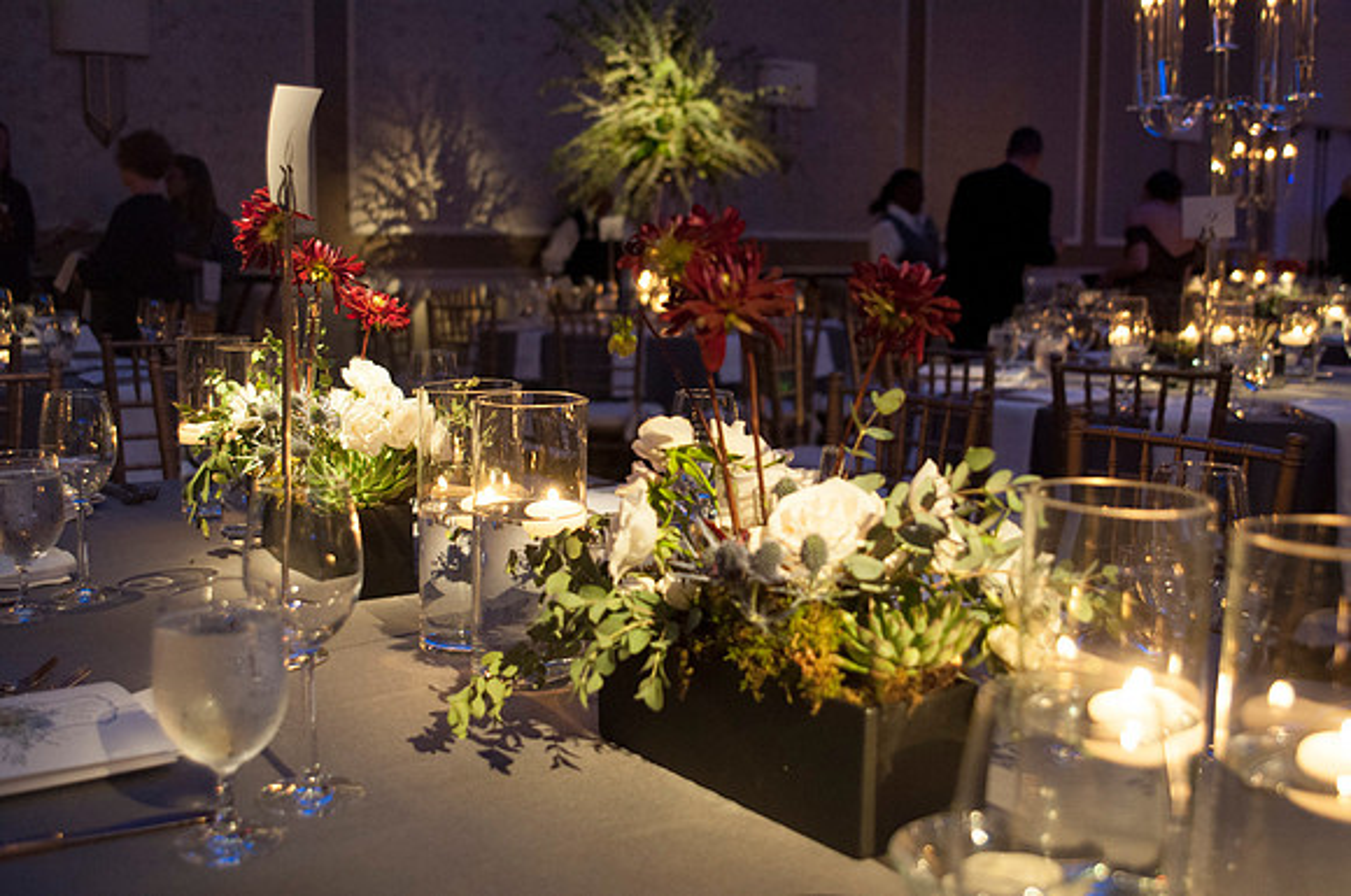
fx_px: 1349
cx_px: 676
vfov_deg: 36.8
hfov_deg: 53.2
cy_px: 448
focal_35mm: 36
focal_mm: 24
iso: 1250
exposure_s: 1/60
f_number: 2.8
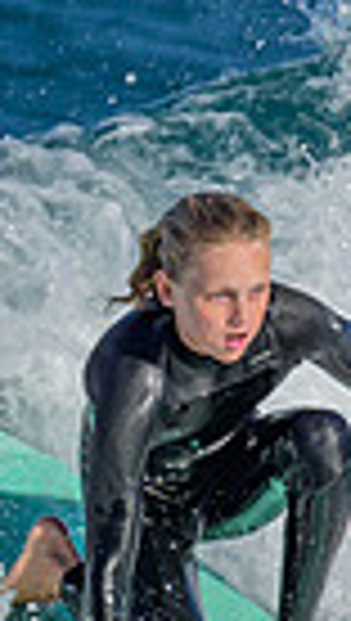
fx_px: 79691
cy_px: 529
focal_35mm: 4834
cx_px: 384
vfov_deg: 0.4
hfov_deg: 0.3
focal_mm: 800
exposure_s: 1/2000
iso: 360
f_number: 8
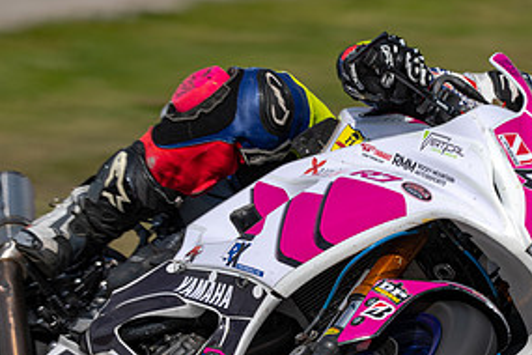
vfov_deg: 1.1
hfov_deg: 1.7
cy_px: 296
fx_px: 18013
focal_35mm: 1219
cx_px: 301
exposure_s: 1/160
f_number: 16
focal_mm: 600
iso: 64
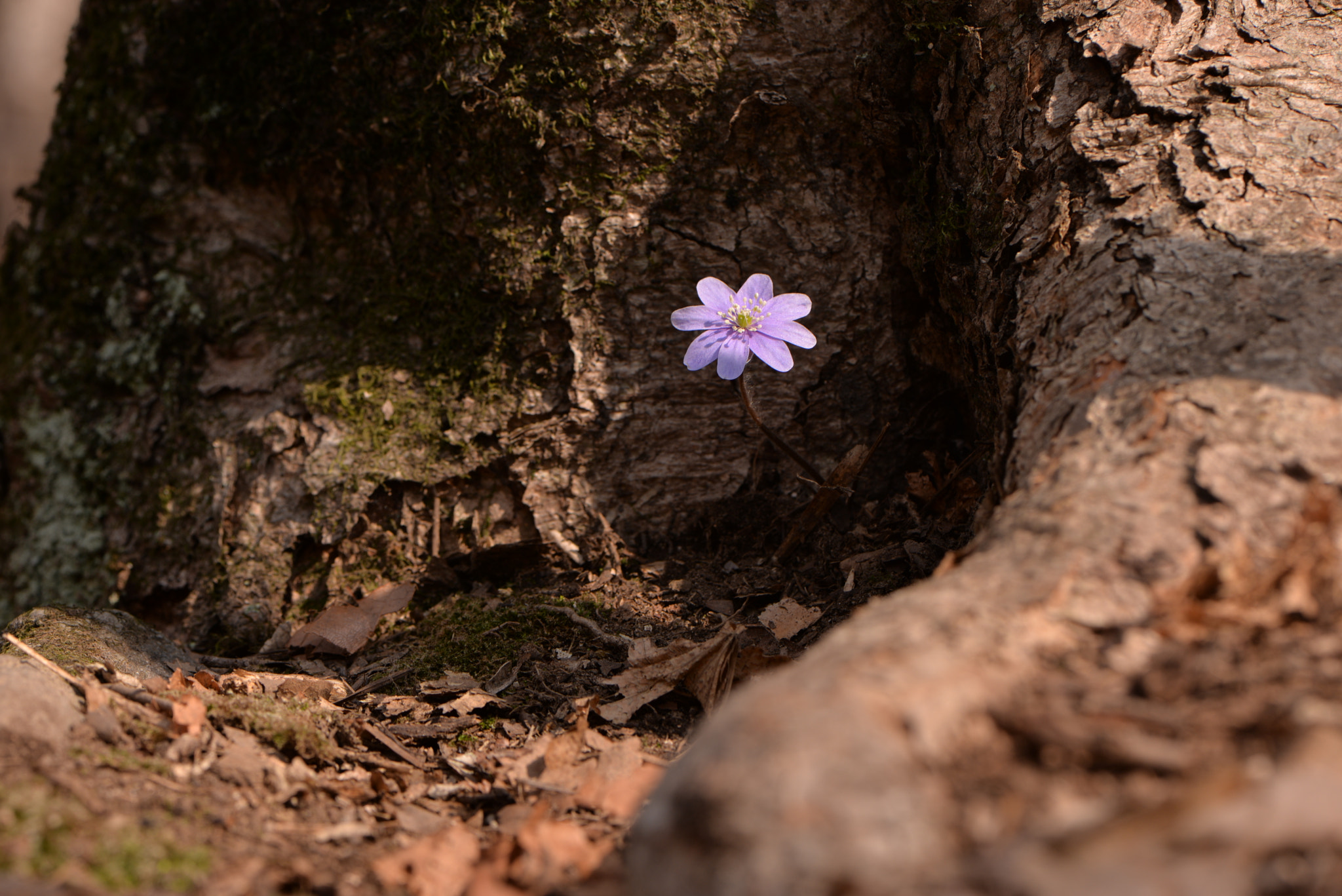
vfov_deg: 13.1
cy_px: 448
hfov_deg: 19.4
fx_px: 3915
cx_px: 671
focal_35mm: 105
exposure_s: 1/160
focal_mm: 105
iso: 125
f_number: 11
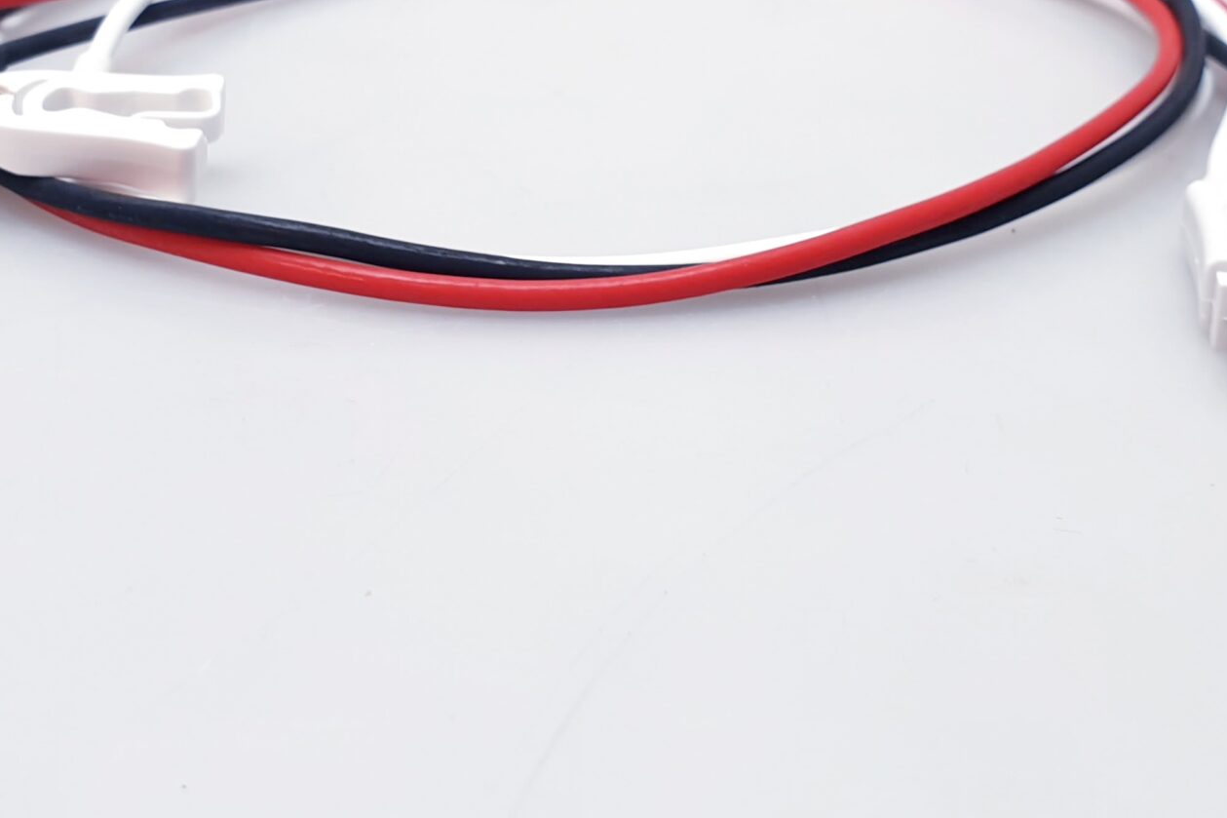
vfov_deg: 24.3
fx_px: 1874
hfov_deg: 36.2
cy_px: 202
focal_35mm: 55
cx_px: 593
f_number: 2.4
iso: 50
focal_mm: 4.3
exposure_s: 1/50
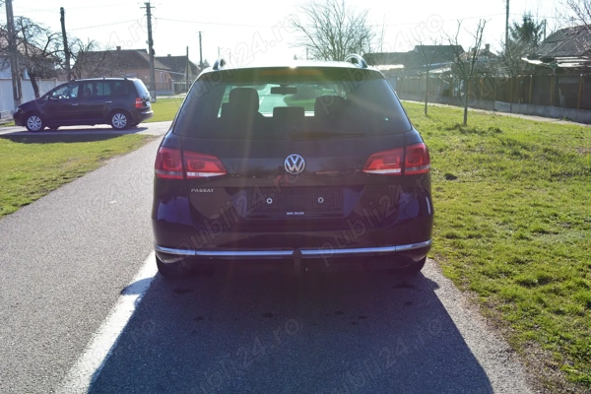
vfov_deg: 34.2
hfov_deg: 49.6
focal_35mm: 39
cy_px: 197
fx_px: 640
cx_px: 296
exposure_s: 1/125
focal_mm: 26
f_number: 11
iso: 200
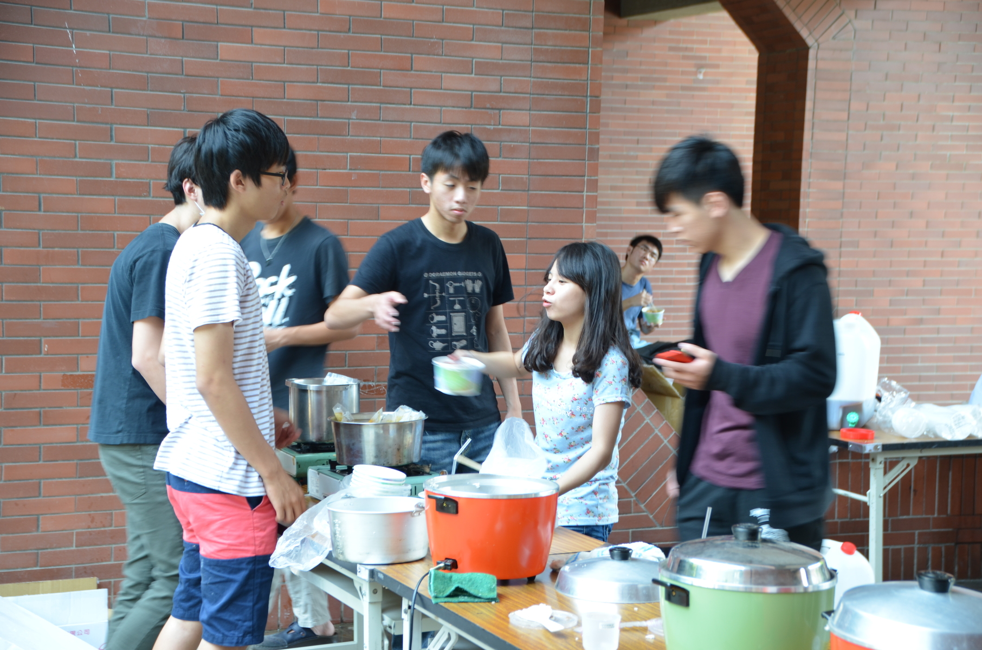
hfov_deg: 29.3
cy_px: 325
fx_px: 1878
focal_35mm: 69
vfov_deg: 19.6
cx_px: 491
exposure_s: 1/20
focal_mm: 46
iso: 160
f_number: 4.8
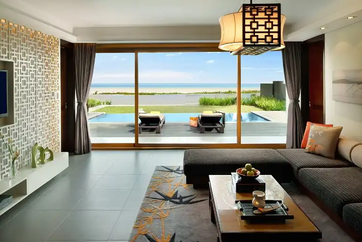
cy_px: 125
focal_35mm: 25
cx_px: 184
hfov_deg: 71.5
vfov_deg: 51.3
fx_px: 252
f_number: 11
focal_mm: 24
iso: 125
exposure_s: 1/25
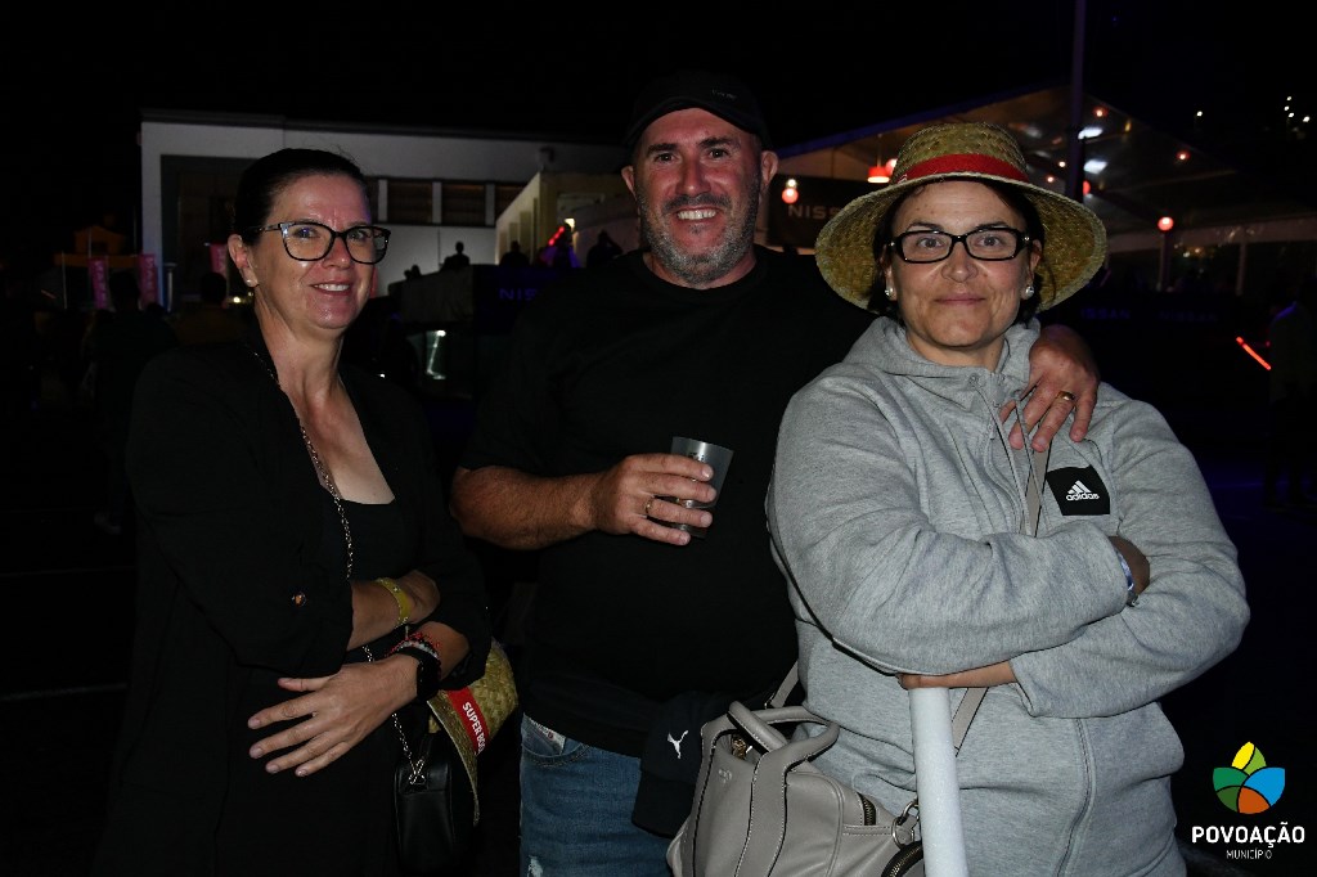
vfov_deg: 39.9
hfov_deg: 57.2
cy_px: 438
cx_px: 658
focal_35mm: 33
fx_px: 1207
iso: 3200
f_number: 5
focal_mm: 22
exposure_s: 1/60
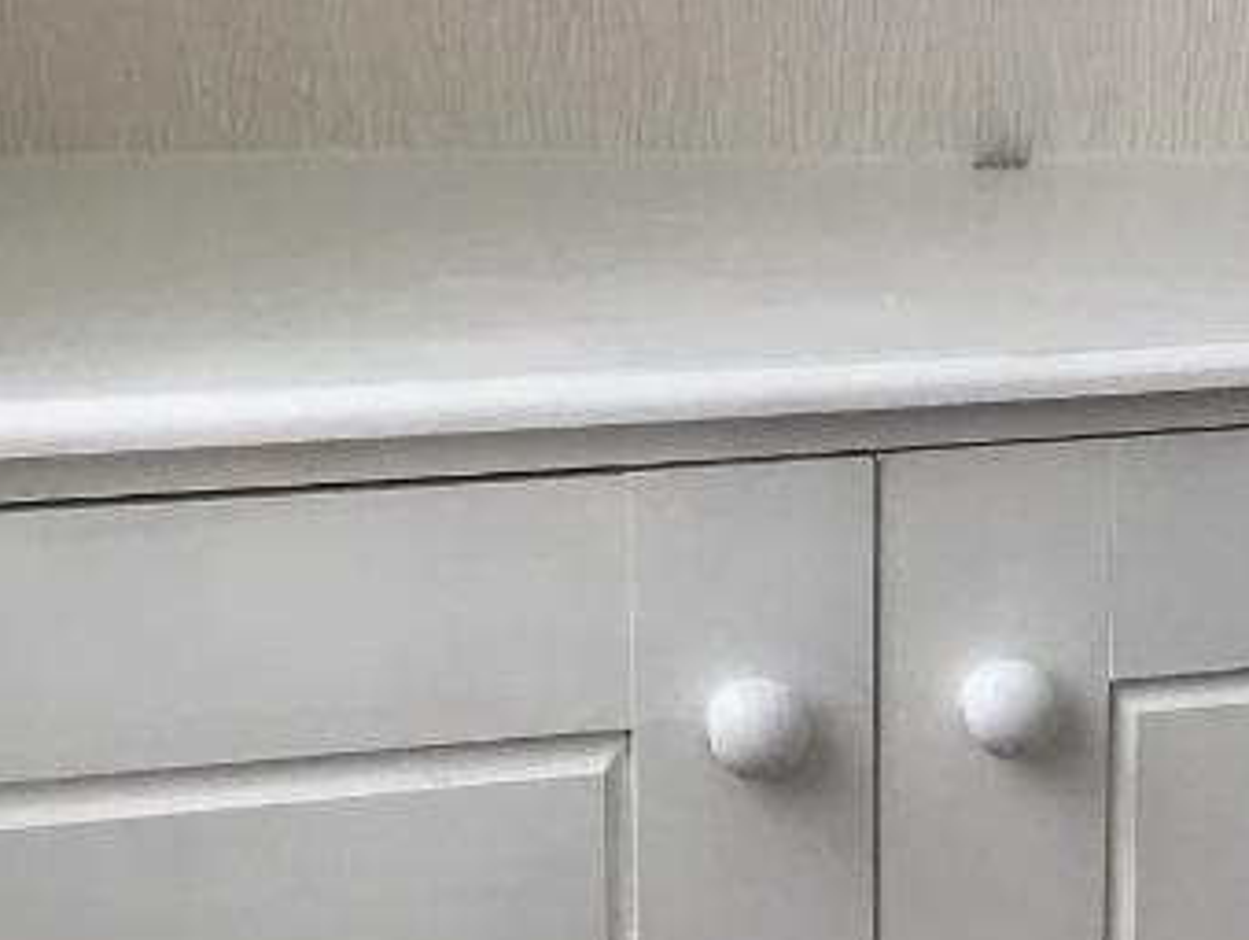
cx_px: 888
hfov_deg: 19.7
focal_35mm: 99
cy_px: 848
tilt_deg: -16.0
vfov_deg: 14.8
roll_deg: +0.1
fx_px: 3576
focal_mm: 3.99
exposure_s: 1/33
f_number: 1.8
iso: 25
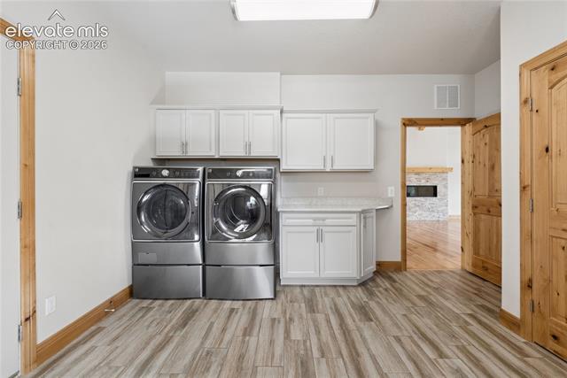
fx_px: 252
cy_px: 189
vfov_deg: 73.8
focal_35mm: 16
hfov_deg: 96.7
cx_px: 284
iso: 640
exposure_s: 1/50
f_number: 9
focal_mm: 16
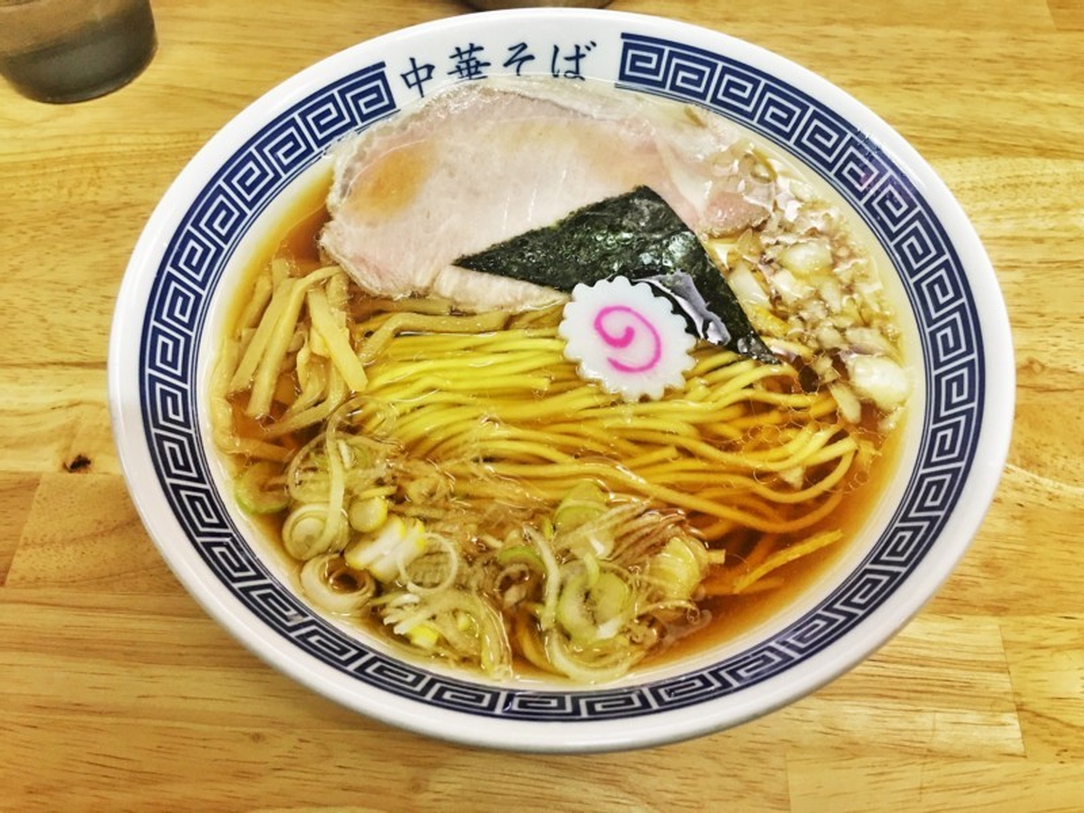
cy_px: 406
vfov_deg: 48.2
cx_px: 542
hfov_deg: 61.7
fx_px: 908
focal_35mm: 29
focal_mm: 4.15
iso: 80
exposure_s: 1/10
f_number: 2.2
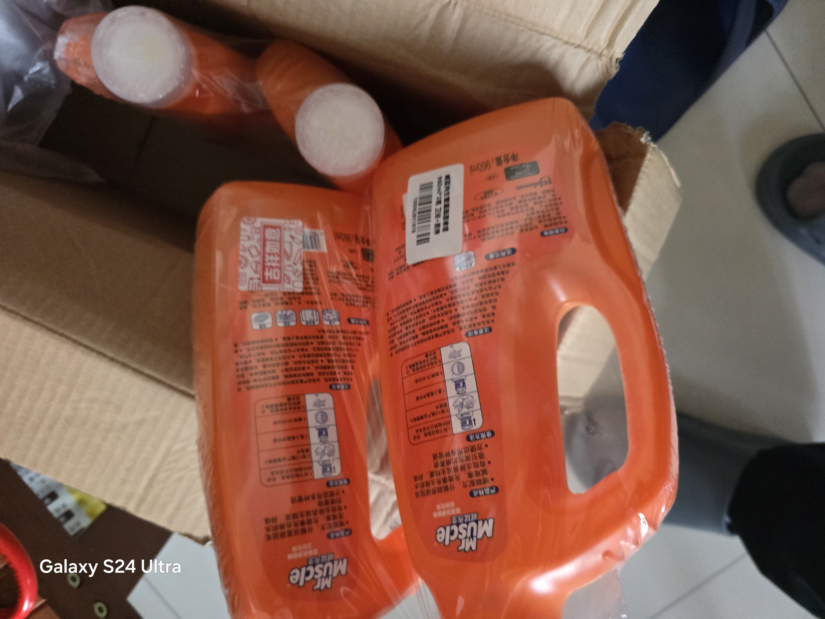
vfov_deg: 58.9
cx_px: 412
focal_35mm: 23
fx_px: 548
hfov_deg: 73.9
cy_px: 310
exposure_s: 1/60
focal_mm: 6.3
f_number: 1.7
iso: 1000
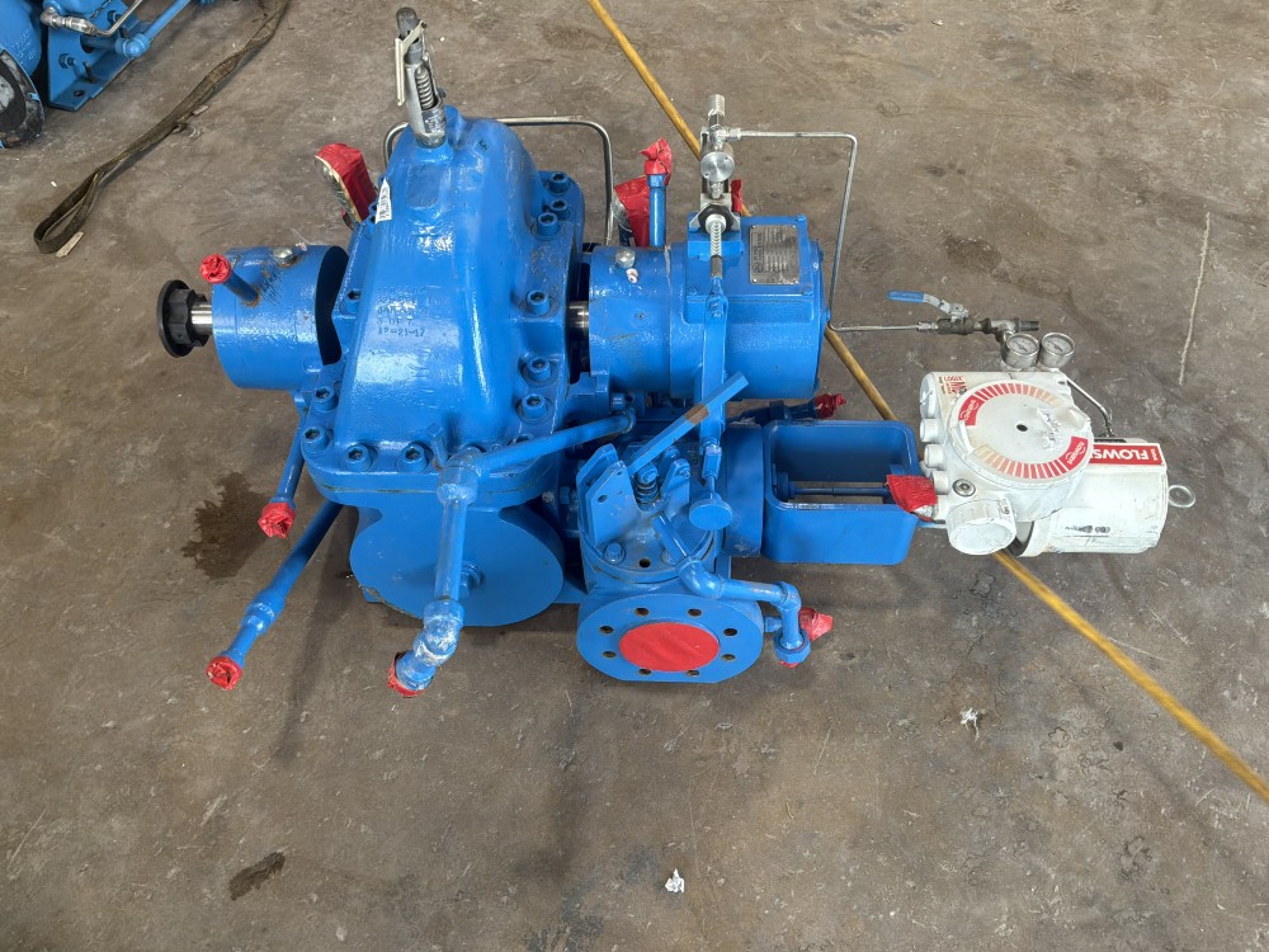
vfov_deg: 49.7
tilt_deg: -51.9
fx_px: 1026
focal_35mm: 28
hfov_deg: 63.4
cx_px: 634
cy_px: 476
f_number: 1.8
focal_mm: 3
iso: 50
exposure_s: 1/60
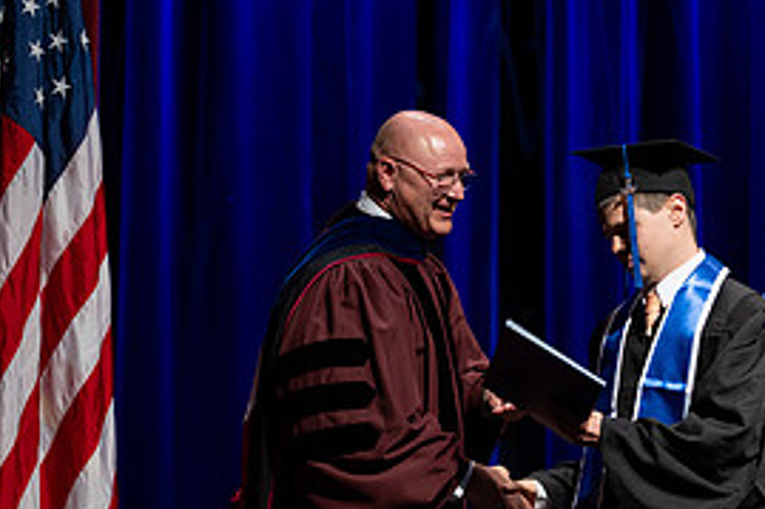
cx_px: 540
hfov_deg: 13.6
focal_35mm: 151
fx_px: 3207
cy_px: 519
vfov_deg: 9.0
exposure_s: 1/250
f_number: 2.8
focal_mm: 70
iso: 640
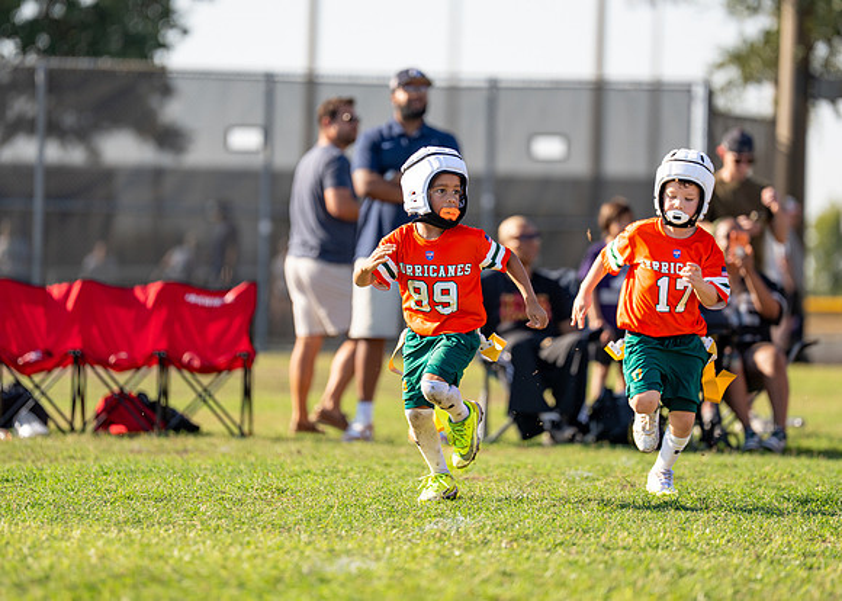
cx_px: 451
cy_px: 258
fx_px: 6084
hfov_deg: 7.9
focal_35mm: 254
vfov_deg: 5.7
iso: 200
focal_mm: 200
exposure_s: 1/2000
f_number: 2.8
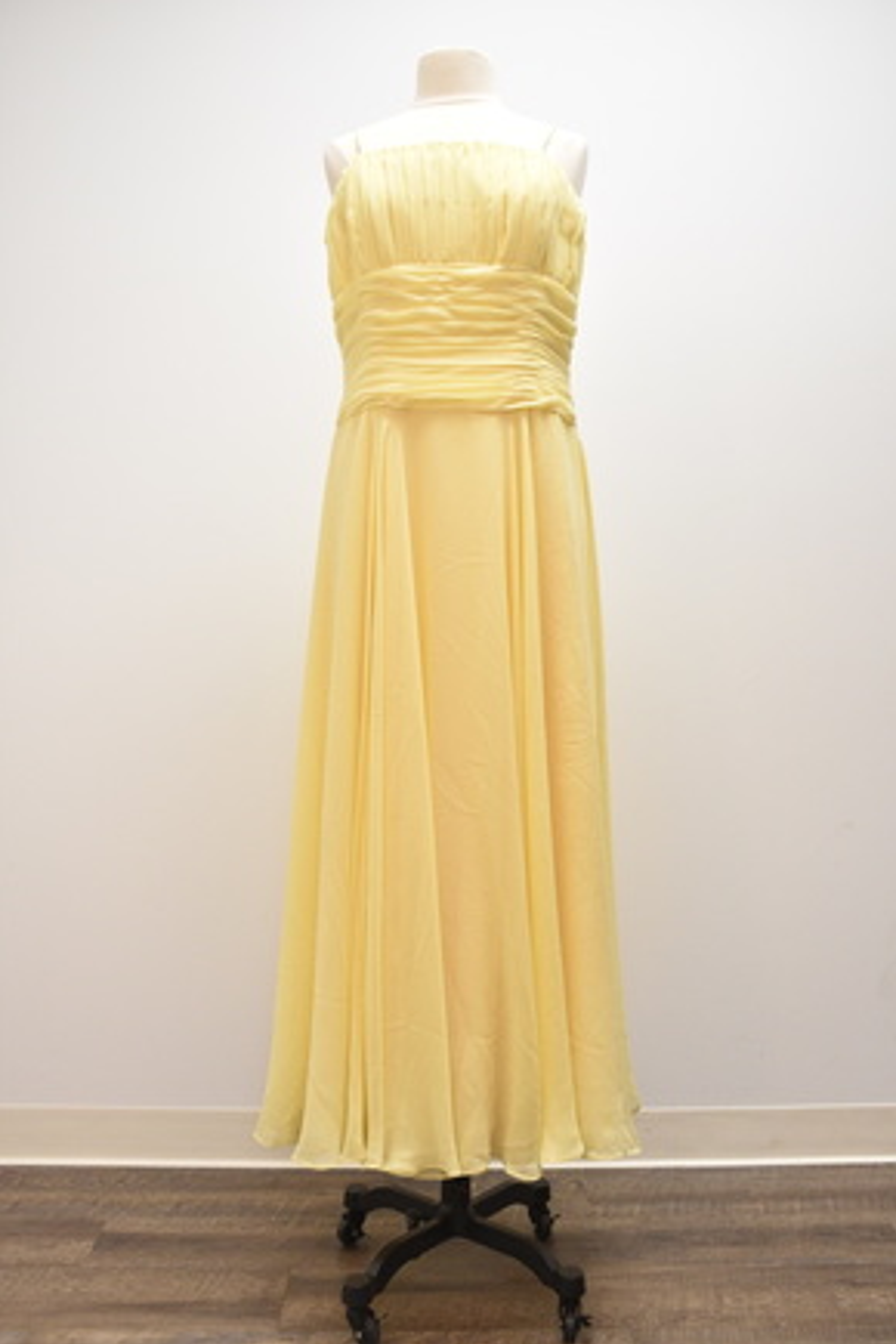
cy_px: 667
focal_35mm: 31
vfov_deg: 60.3
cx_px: 457
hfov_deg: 42.3
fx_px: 1157
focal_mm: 20
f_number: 4.5
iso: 1000
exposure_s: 1/80
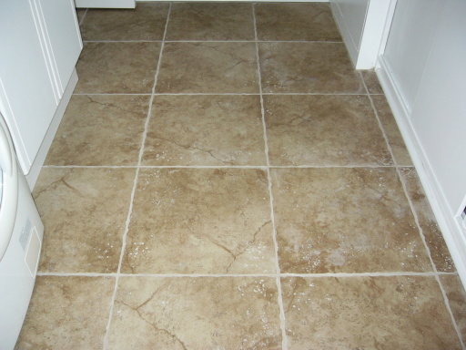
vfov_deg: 40.7
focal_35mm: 35
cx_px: 233
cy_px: 175
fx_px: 471
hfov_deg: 52.6
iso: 100
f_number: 2.8
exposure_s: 1/80
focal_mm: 5.8
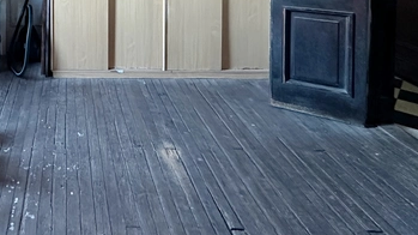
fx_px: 388
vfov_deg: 28.0
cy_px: -68
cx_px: 57
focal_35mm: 35
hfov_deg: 51.3
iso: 500
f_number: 2.2
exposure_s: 1/60
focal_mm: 2.22
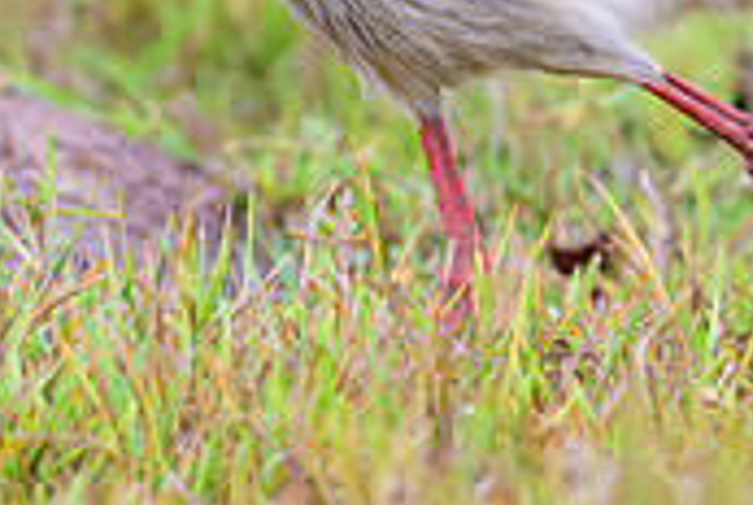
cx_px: 139
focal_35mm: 1935
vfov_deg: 0.7
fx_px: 40543
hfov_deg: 1.1
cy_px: -444
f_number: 5
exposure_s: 1/1250
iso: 2500
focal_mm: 400
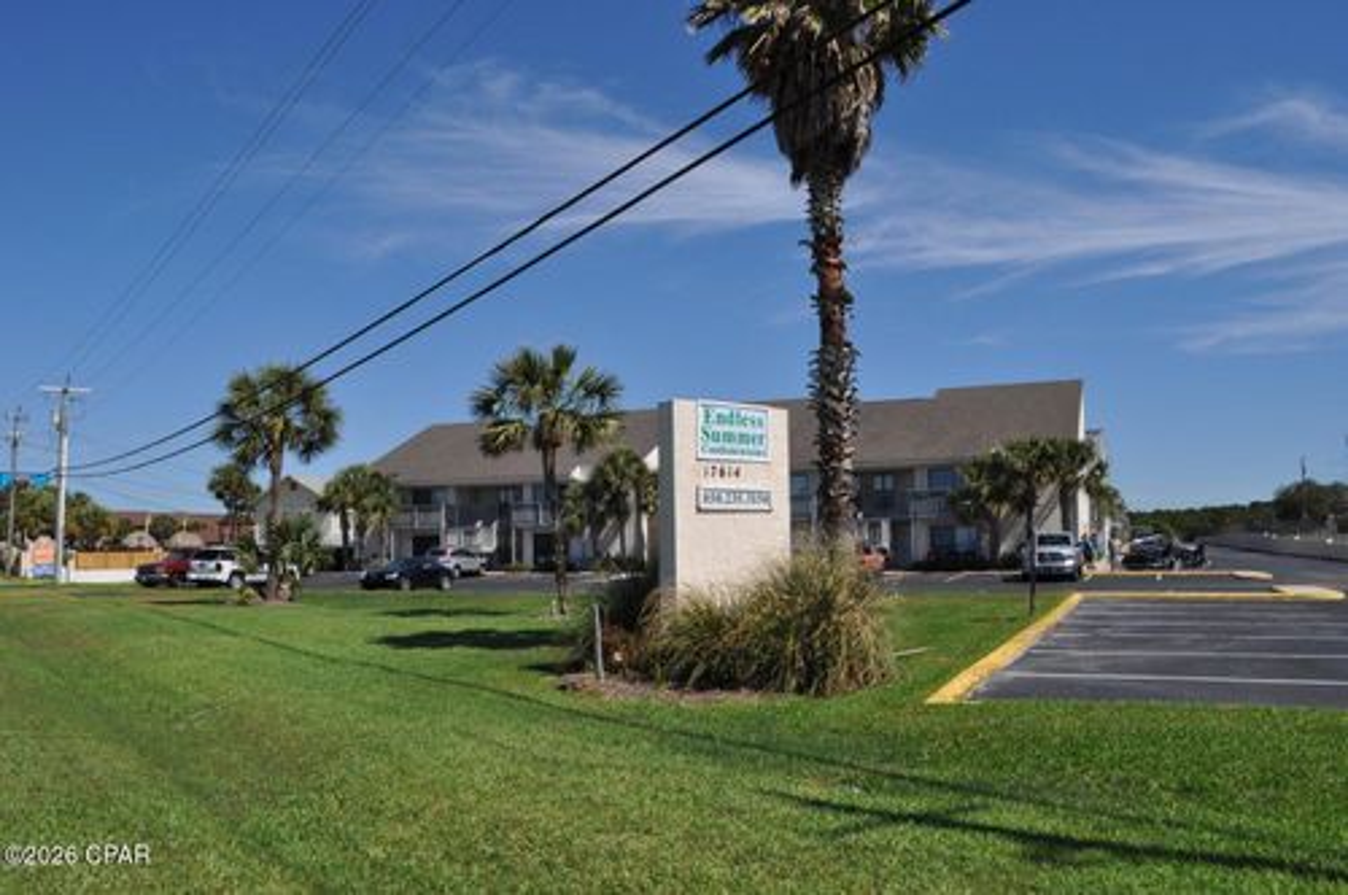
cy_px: 448
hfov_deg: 67.4
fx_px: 1010
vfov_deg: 47.8
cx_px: 674
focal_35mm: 27
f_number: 11
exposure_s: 1/500
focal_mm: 18
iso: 200
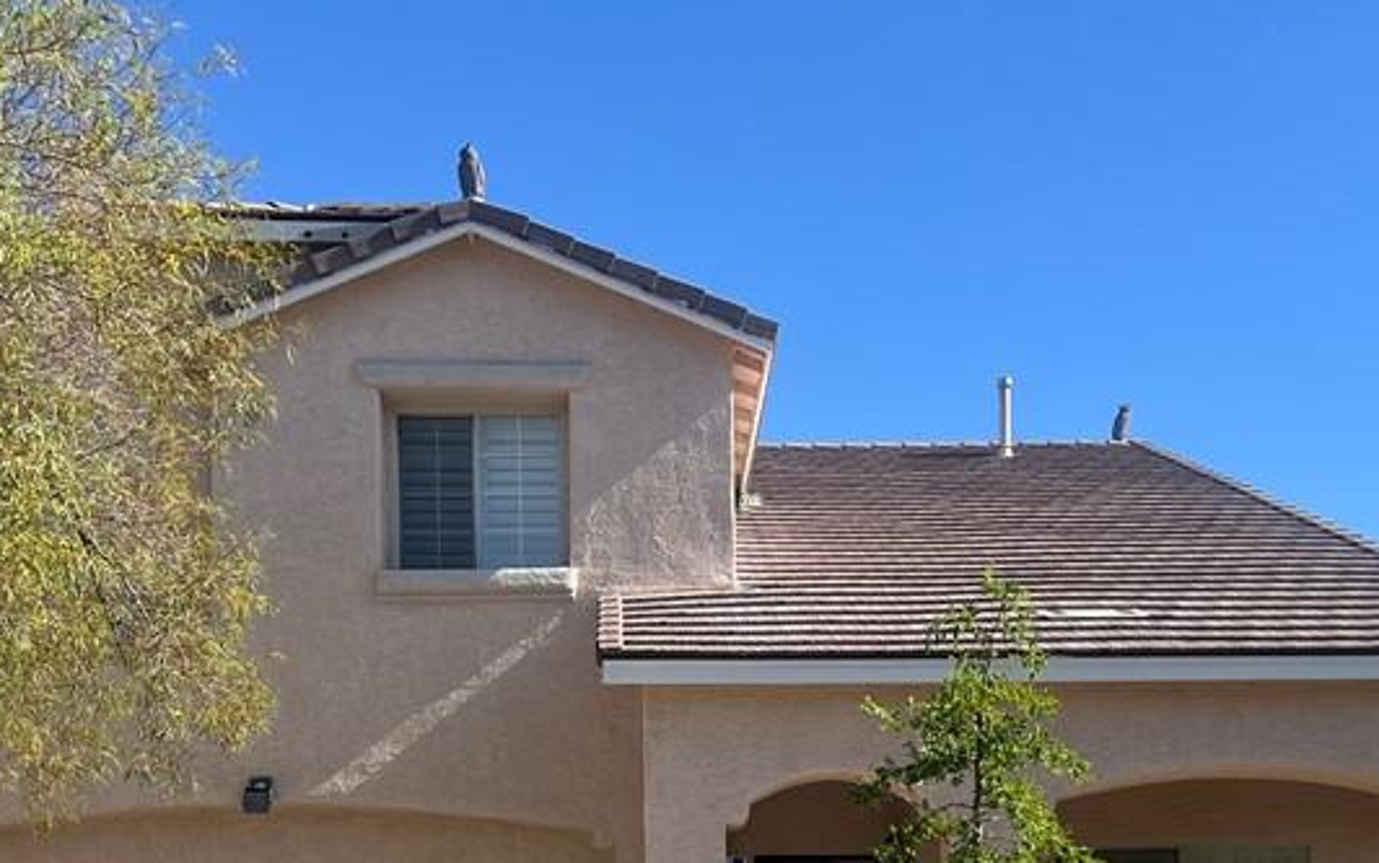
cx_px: 715
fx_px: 1993
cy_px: 928
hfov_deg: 38.2
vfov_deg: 23.1
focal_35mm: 53
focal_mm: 5.7
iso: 50
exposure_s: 1/3571
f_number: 1.5
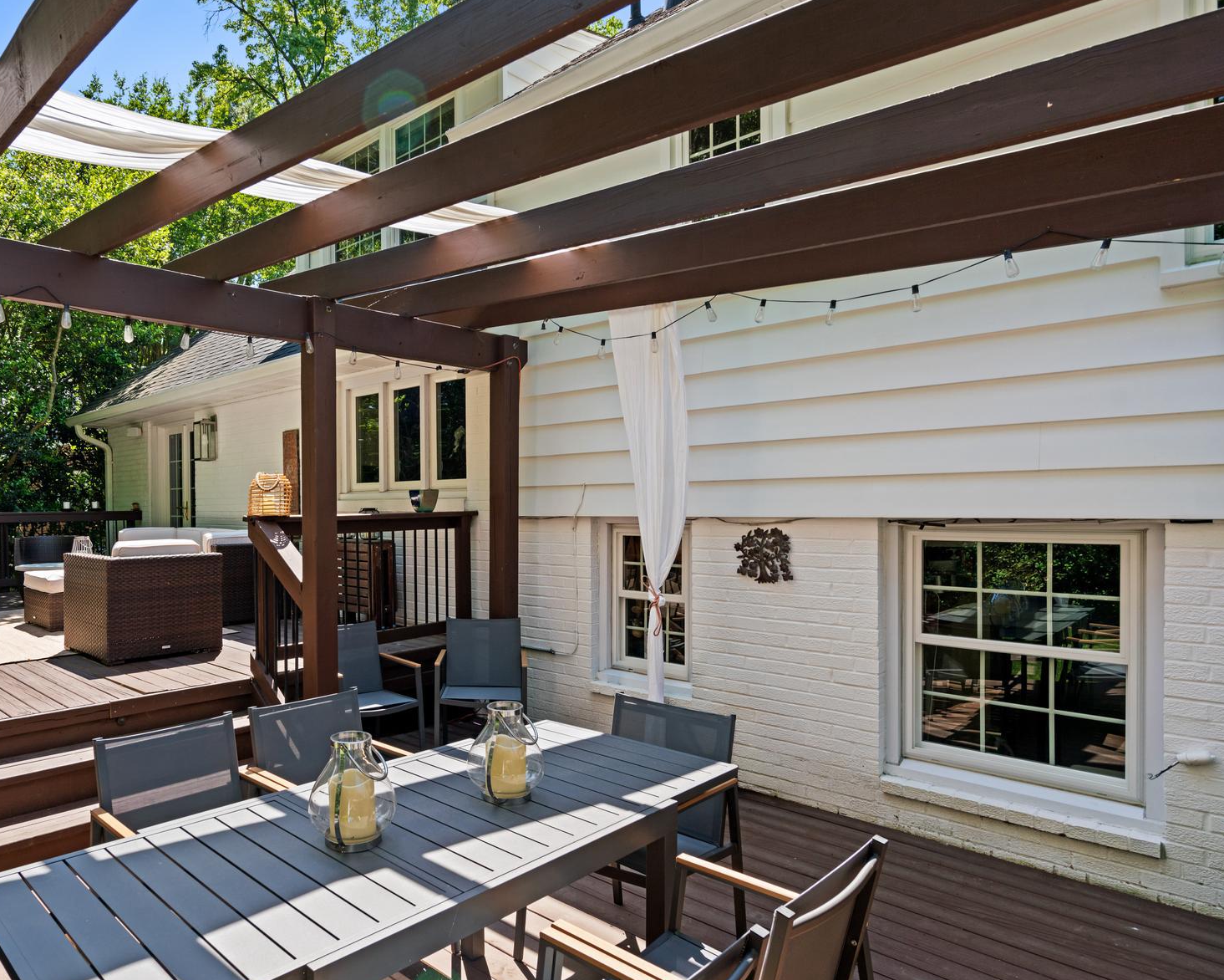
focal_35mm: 21
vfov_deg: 65.5
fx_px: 761
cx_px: 419
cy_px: 488
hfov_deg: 75.5
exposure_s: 1/60
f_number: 7.1
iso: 400
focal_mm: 16
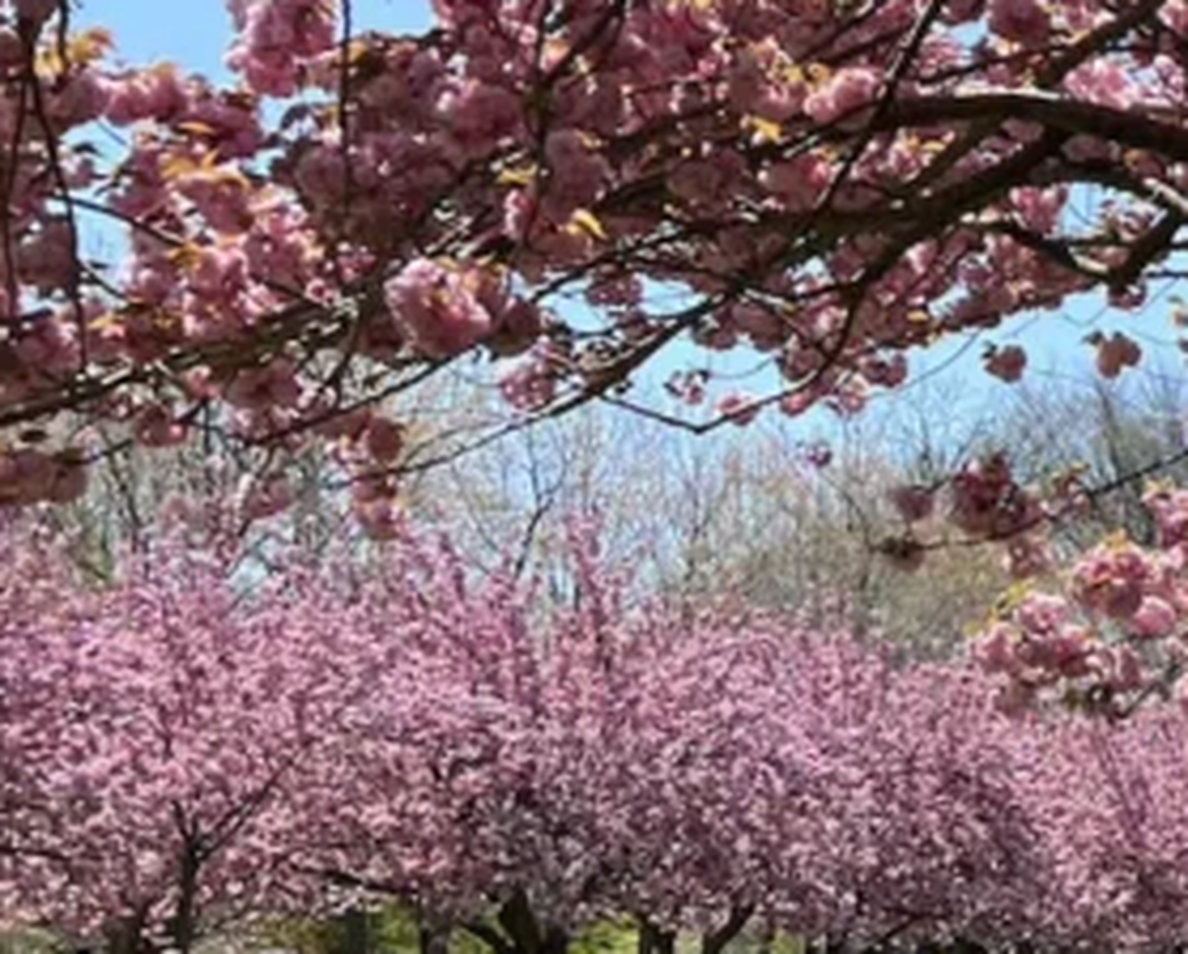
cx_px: 2078
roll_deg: -0.8
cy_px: 745
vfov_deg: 16.5
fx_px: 3274
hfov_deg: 17.2
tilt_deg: +4.9
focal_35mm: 93
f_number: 1.5
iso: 50
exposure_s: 1/1361
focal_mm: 5.7
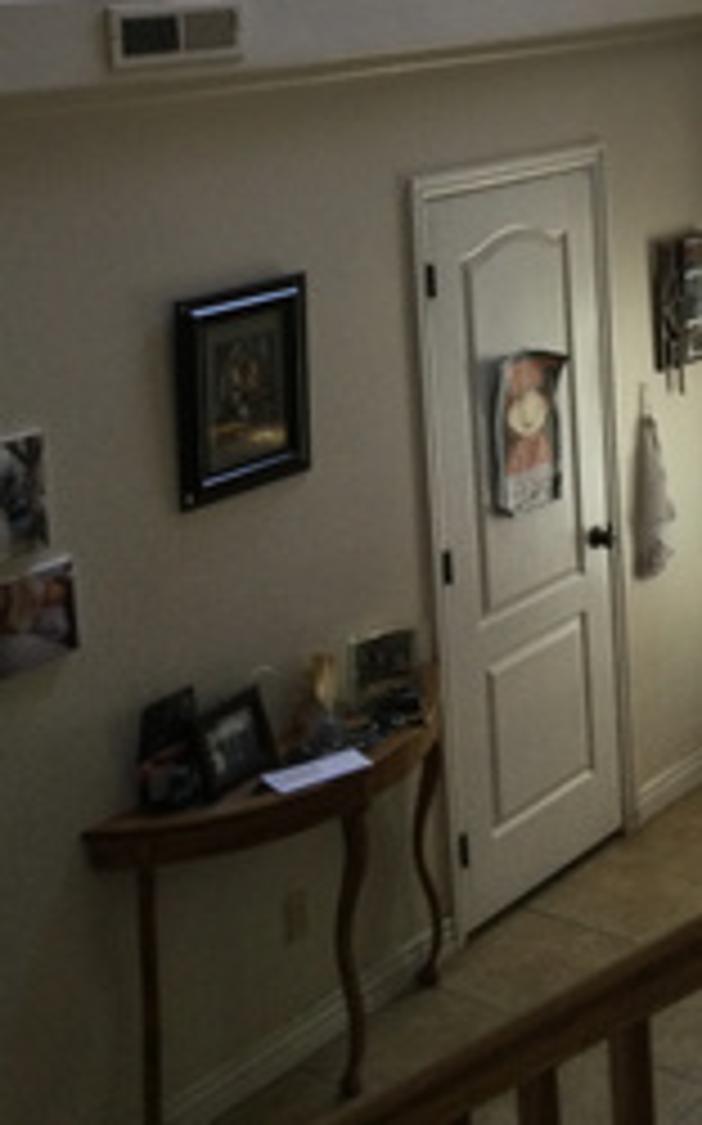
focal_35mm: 63
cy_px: 158
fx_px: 1931
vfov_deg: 31.3
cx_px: 558
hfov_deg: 20.4
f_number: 2.4
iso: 64
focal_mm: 3.3
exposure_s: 1/30
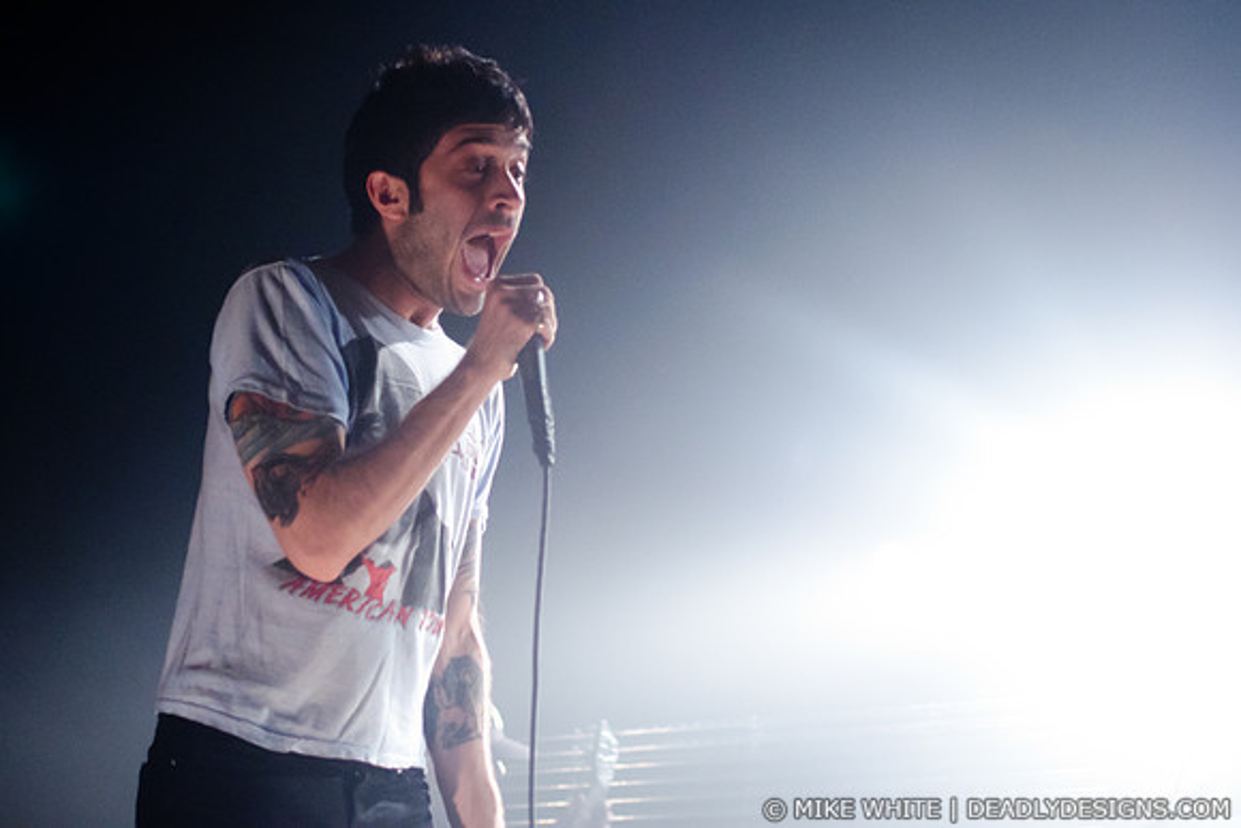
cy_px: 414
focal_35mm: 78
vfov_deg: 17.5
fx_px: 2689
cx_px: 620
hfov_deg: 26.0
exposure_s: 1/250
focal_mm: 52
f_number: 2.8
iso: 3200
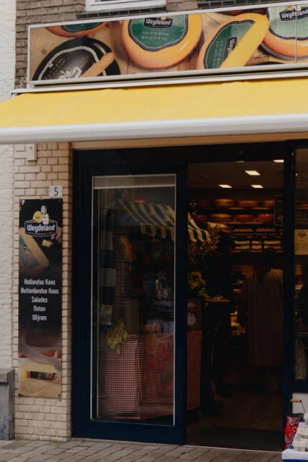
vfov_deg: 23.9
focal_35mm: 85
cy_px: 231
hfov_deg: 15.6
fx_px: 1090
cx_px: 358
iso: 800
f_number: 6.3
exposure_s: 1/400
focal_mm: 29
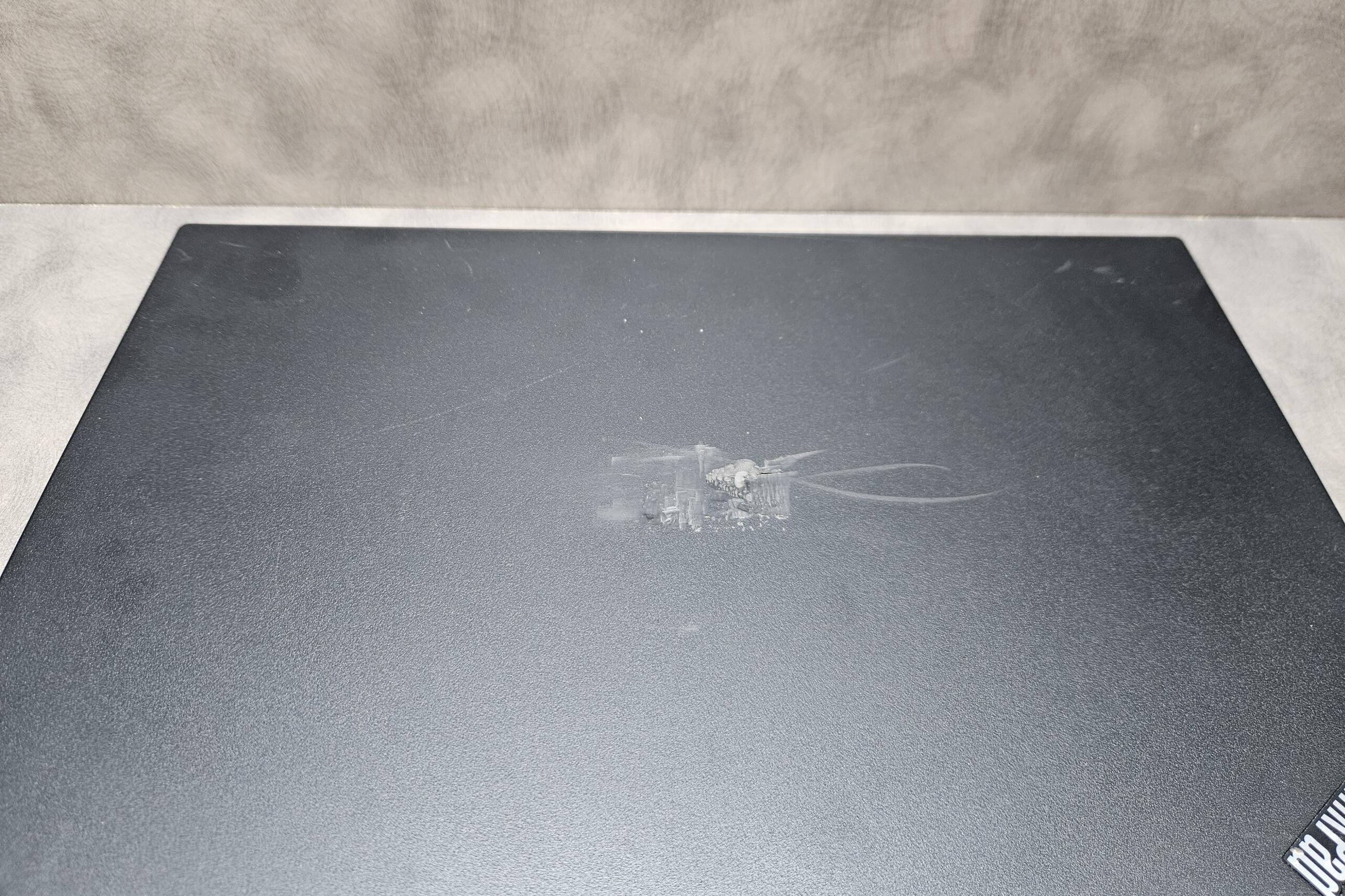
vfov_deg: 53.1
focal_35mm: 24
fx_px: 897
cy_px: 429
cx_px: 673
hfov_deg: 73.7
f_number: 1.8
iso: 400
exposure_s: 1/100
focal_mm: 5.4
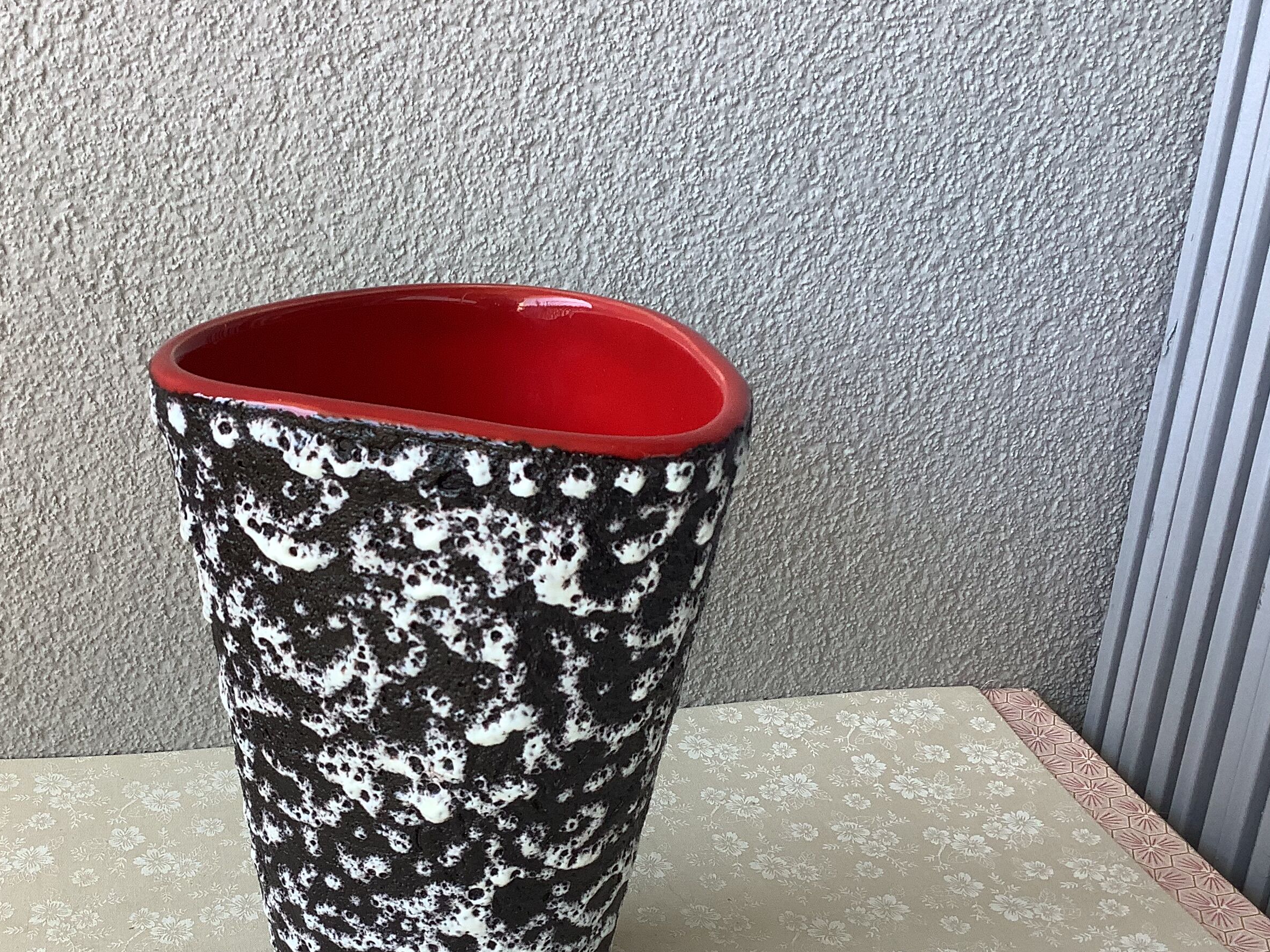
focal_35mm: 43
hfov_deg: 43.4
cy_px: 631
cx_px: 456
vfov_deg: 33.3
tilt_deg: -24.3
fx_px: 1578
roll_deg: -1.8
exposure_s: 1/100
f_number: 2.4
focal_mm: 3.3
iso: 40
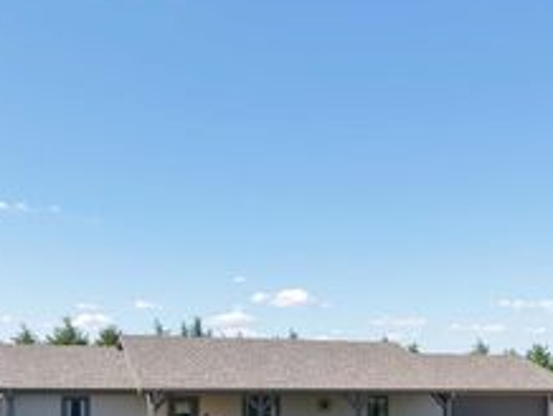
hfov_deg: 34.5
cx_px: 373
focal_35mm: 55
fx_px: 880
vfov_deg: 25.7
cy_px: 377
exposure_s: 1/2000
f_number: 1.8
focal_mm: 8.67
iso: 200
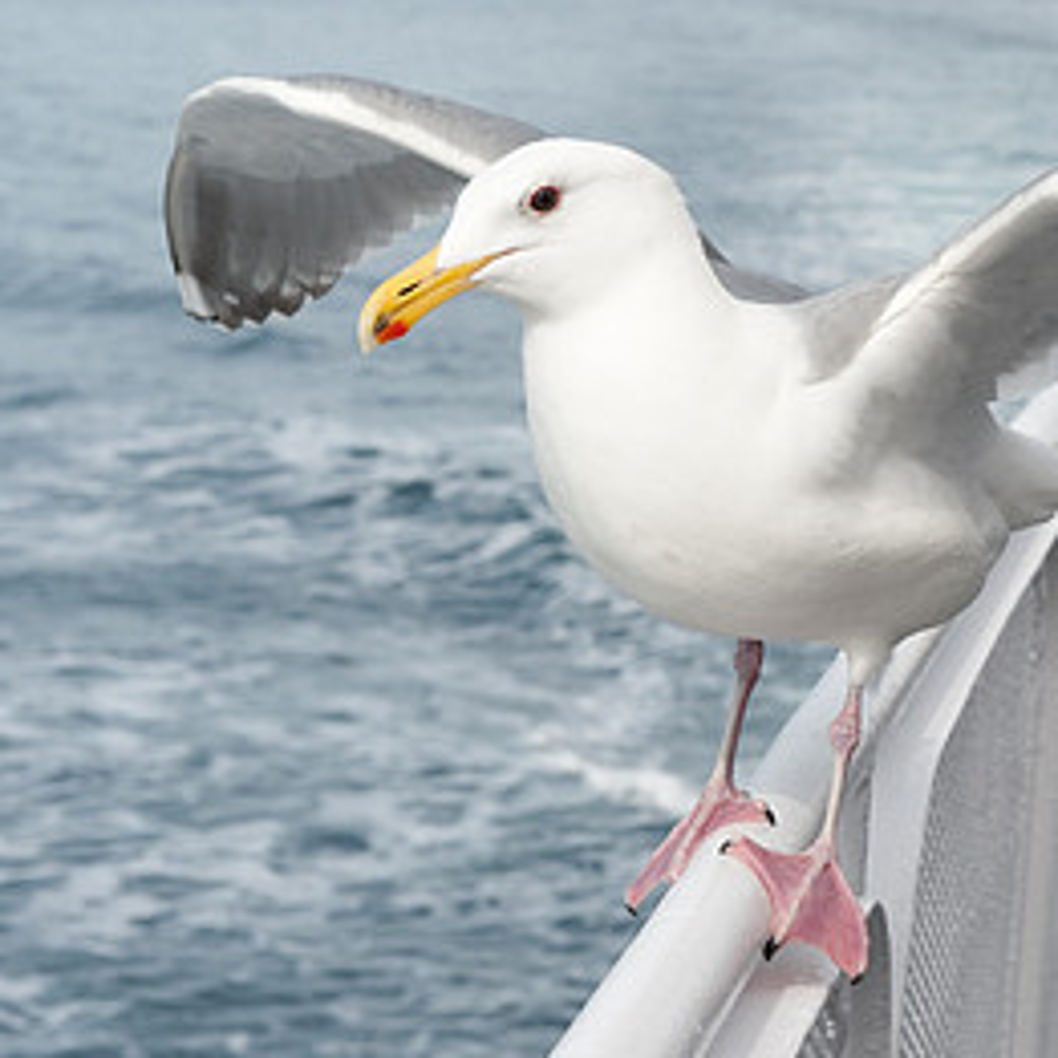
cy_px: 381
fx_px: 4564
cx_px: 969
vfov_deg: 13.2
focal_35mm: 132
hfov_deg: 13.1
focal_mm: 70
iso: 200
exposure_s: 1/250
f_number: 11
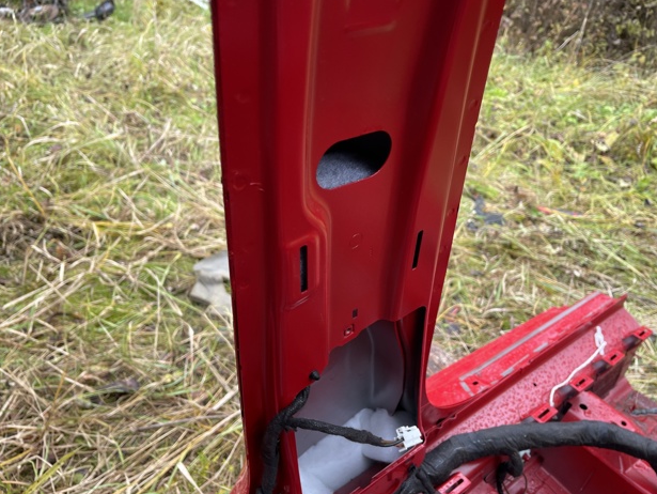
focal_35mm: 26
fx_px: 494
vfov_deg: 53.1
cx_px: 334
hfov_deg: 67.3
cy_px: 253
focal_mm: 5.1
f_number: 1.6
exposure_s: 1/121
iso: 50
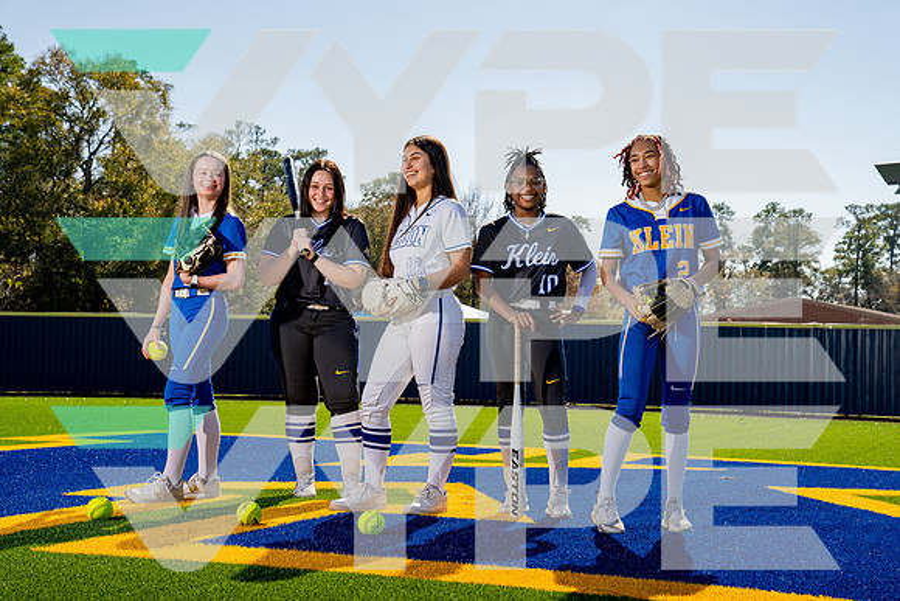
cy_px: 300
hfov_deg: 35.6
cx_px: 450
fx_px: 1400
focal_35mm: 56
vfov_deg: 24.2
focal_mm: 56
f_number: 8
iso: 100
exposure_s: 1/250
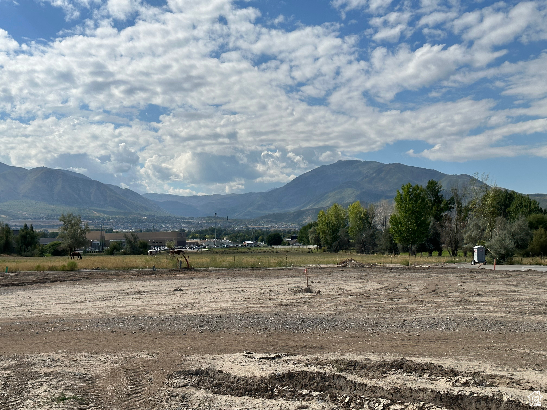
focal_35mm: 48
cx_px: 274
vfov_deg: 30.3
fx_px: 758
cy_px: 205
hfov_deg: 39.7
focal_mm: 6.86
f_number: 1.78
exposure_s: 1/8929
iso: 64
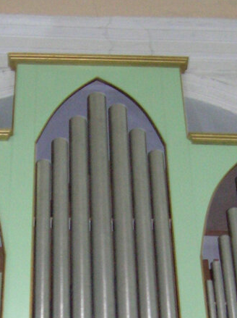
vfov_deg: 19.0
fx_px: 906
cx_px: 78
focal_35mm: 99
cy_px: 352
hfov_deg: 14.9
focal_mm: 5.7
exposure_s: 1/9.9
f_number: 2.9
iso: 200
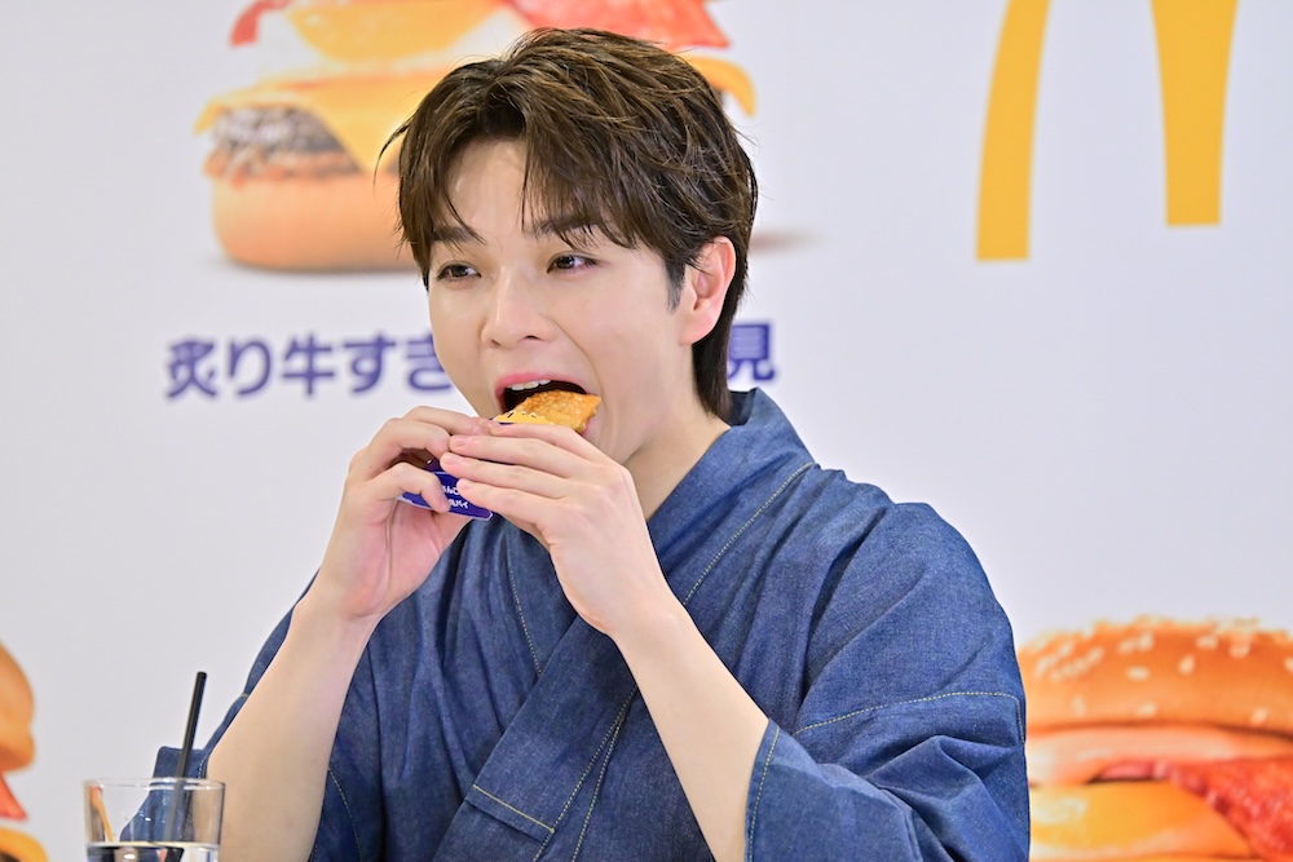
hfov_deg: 10.3
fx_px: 7184
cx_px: 646
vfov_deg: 6.9
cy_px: 431
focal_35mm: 200
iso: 4000
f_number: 6.3
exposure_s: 1/250
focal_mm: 200
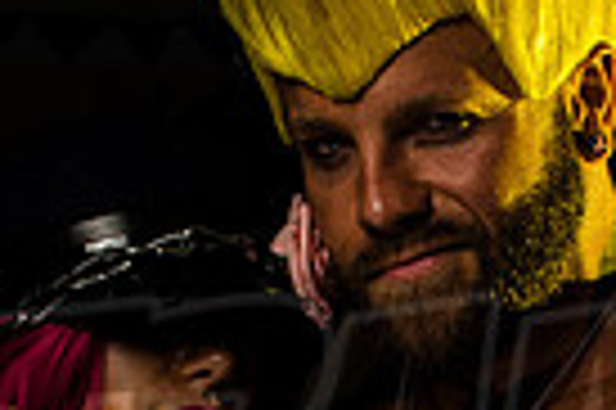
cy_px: 586
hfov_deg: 10.8
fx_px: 3247
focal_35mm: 190
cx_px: 454
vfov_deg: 7.1
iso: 100
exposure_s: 1/60
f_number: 13
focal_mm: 30
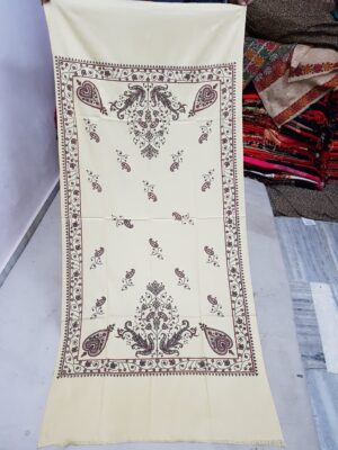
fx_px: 338
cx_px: 169
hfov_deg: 53.1
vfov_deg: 67.3
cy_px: 225
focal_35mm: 26
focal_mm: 4.2
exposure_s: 1/33
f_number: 1.7
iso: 160
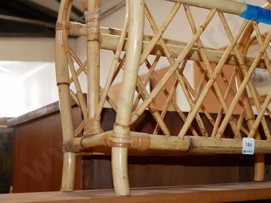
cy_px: 60
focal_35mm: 58
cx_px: 184
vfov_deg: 25.0
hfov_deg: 32.9
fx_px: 454
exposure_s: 1/60
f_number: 4.1
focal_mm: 20
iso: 640
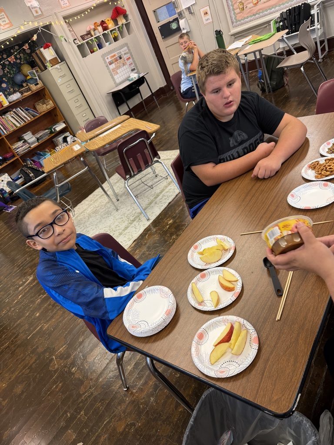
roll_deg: +25.9
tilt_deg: -30.1
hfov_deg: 56.8
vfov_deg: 71.6
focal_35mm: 24
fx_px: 309
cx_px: 167
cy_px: 222
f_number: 1.78
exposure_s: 1/62
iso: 160
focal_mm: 6.76
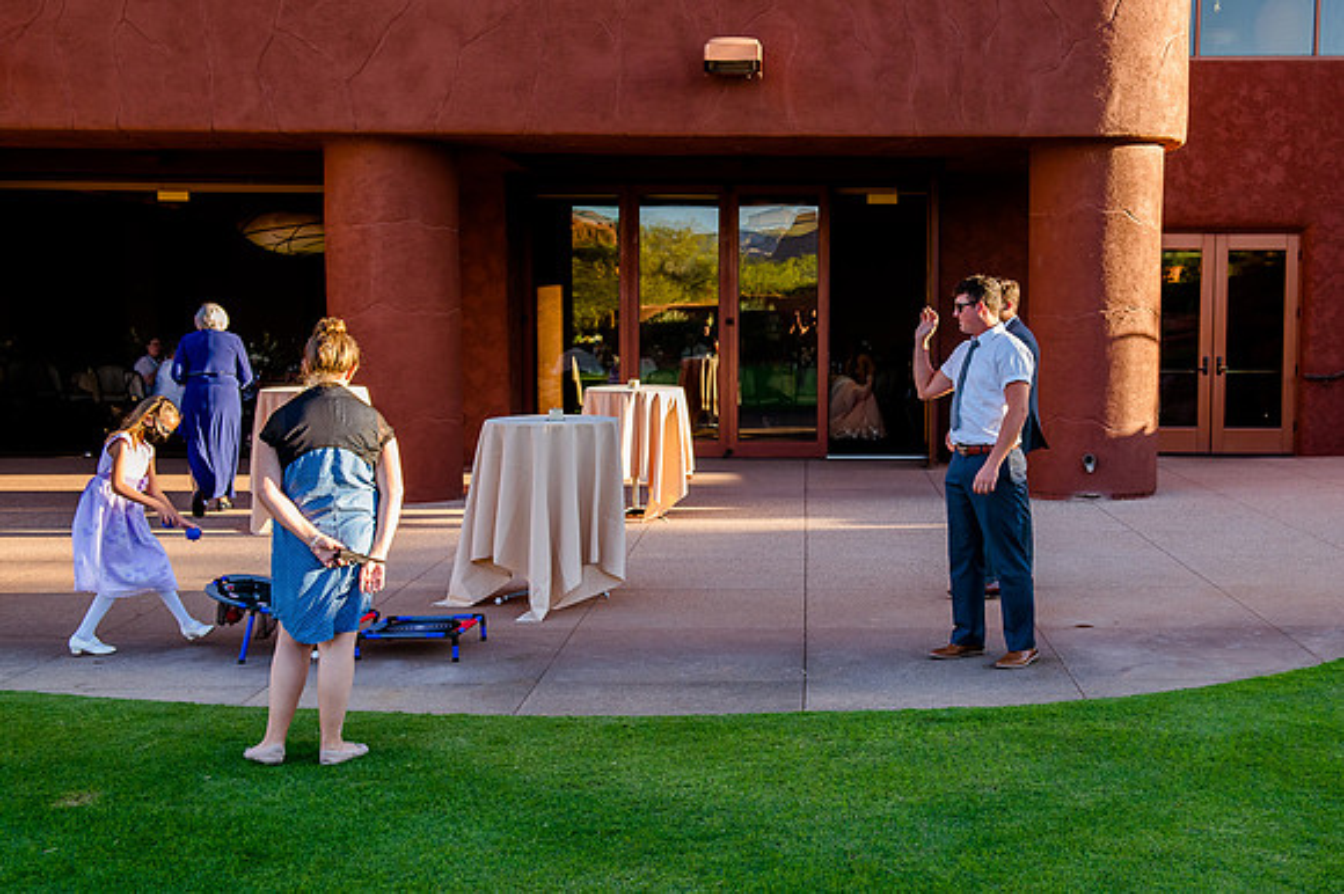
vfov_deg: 29.2
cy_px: 441
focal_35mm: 46
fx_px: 1719
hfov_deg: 42.5
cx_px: 807
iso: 1000
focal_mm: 38
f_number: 5.6
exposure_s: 1/400
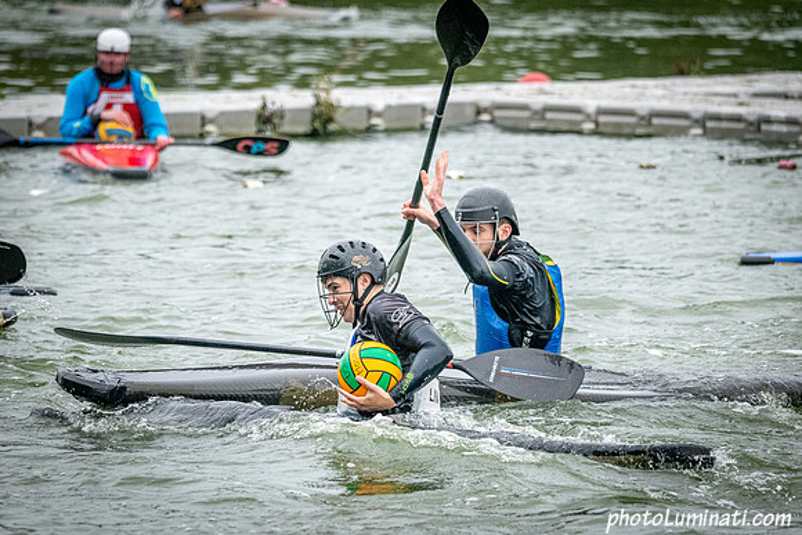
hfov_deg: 5.8
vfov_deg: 3.9
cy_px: 351
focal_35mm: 355
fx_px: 7905
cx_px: 363
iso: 3200
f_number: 6.3
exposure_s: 1/3200
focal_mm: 270
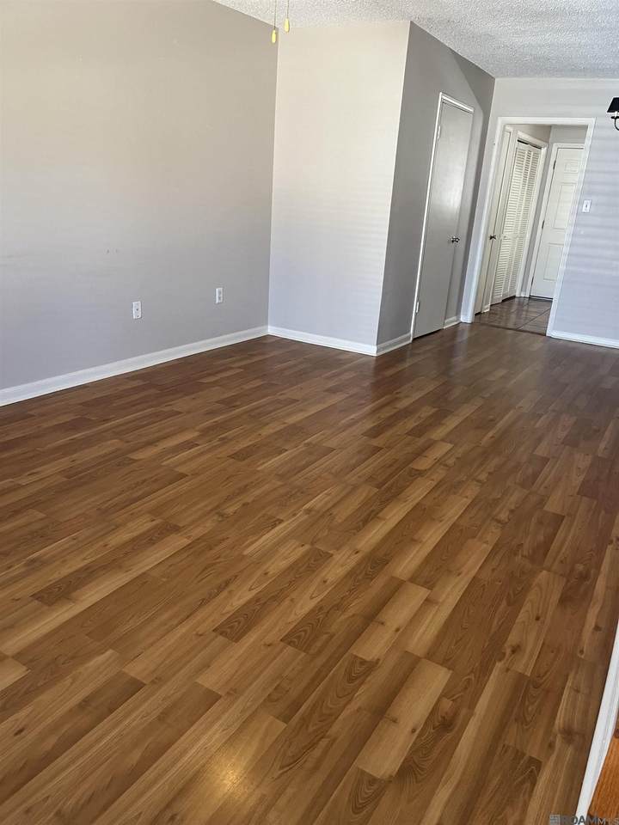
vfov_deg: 67.3
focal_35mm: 26
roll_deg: -3.2
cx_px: 310
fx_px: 620
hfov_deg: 53.1
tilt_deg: -20.1
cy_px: 412
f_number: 1.6
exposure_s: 1/60
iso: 200
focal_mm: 5.1
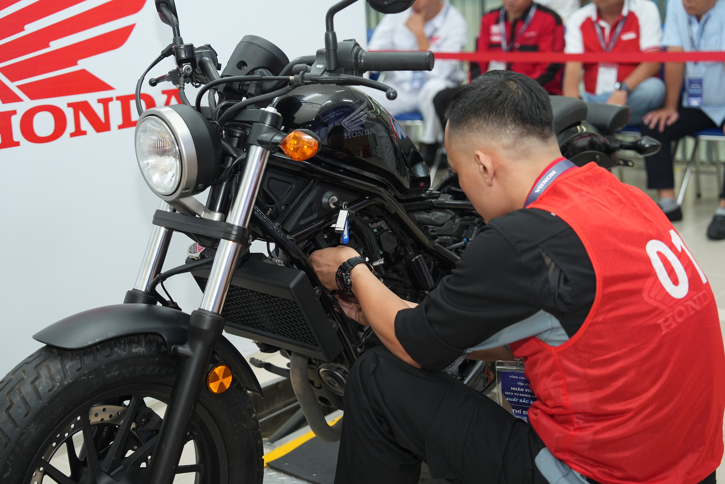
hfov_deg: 37.5
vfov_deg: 25.5
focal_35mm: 53
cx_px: 362
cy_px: 242
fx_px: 1067
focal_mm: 53
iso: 1000
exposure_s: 1/160
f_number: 3.2
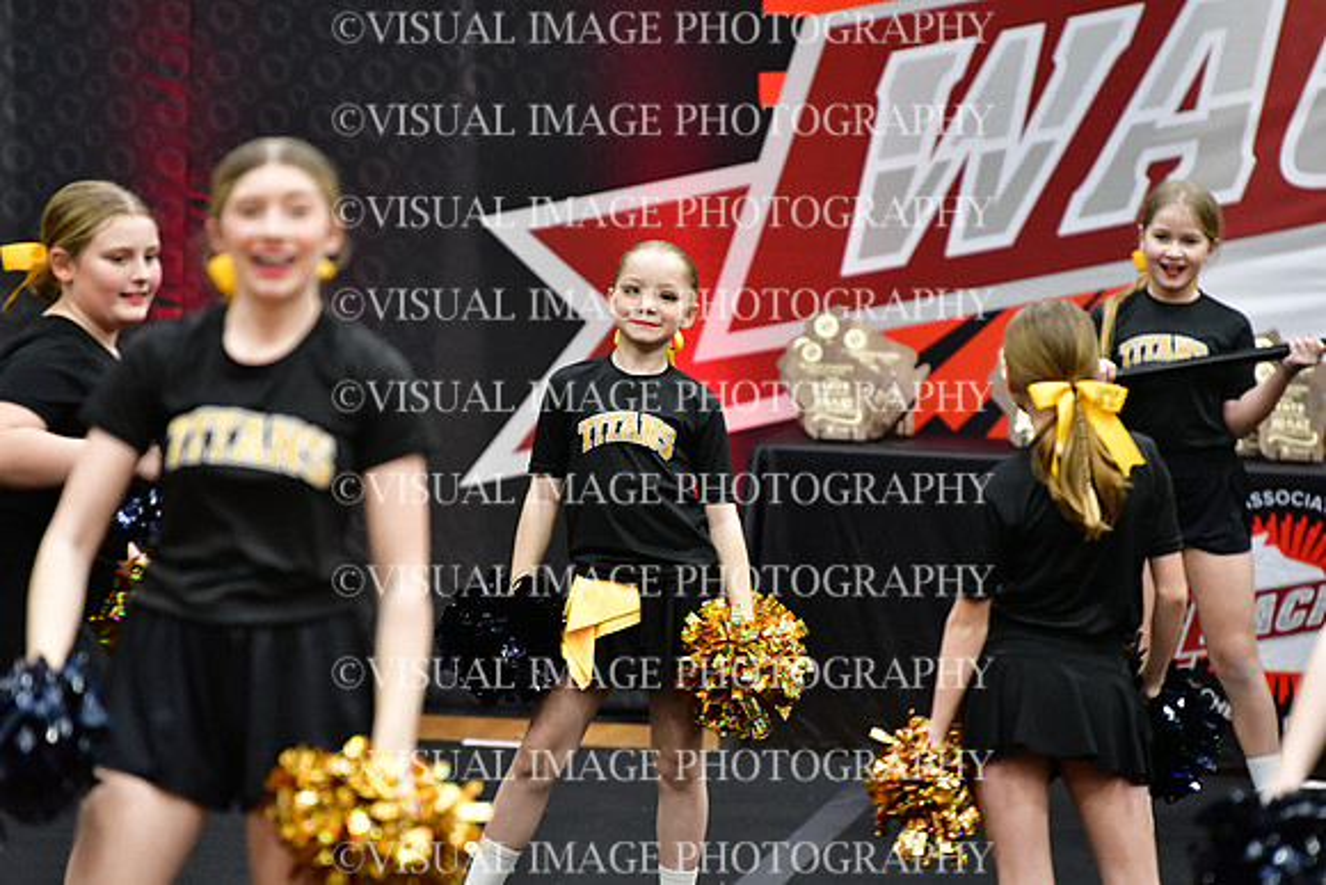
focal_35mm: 300
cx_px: 663
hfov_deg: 6.9
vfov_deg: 4.6
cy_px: 442
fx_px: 11052
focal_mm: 200
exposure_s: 1/500
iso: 5000
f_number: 3.2
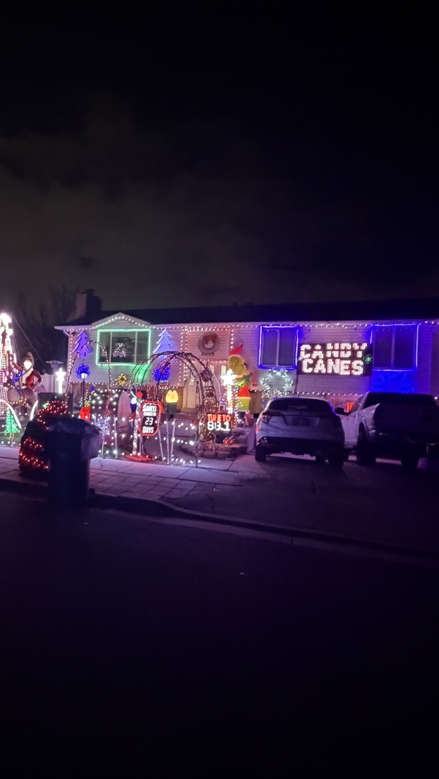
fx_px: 434
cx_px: 93
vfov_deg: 83.8
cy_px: 388
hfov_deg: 50.6
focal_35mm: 21
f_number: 2.2
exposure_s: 1/30
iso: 2000
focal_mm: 2.22
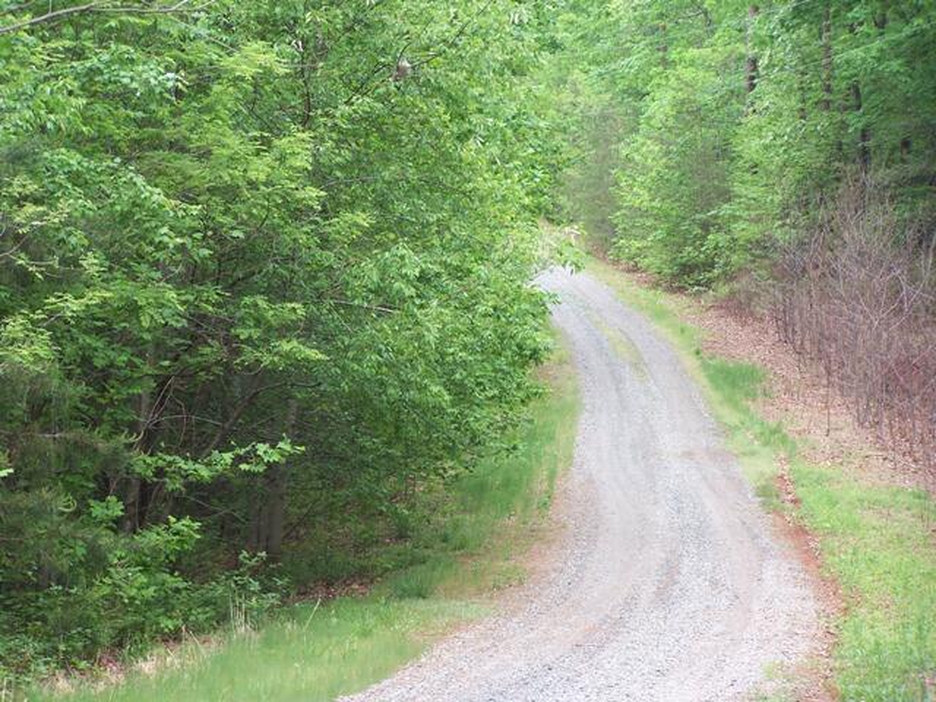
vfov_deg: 10.7
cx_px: 468
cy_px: 351
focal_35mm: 139
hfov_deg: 14.2
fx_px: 3758
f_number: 3.2
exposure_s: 1/125
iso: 80
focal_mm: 23.1
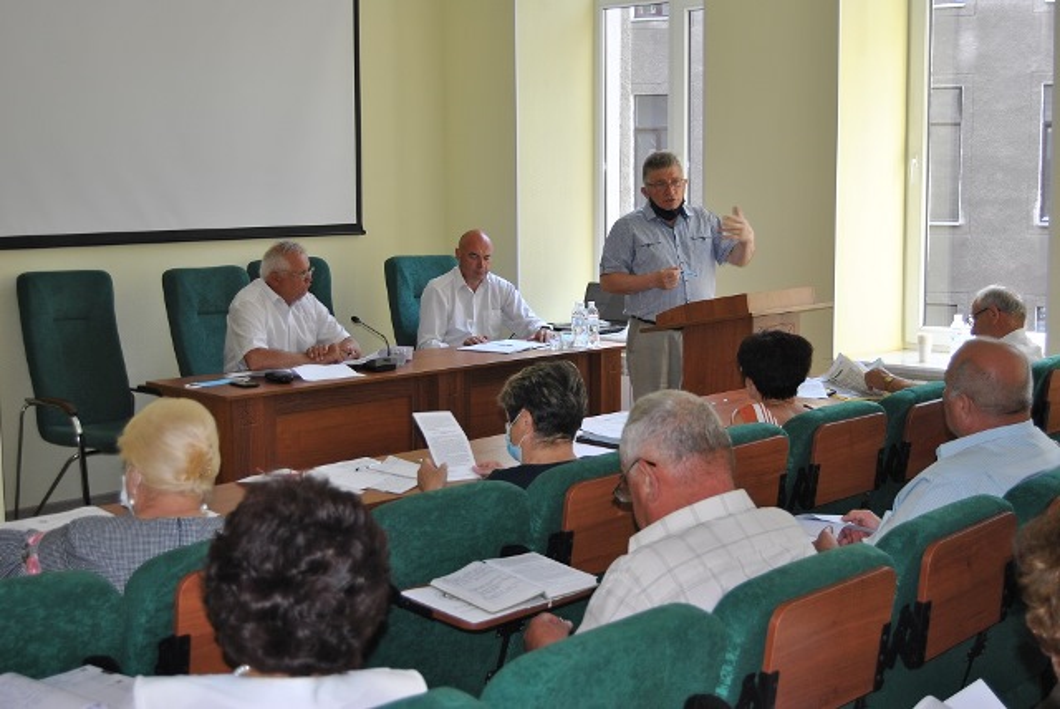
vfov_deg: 28.1
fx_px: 1415
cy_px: 354
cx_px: 530
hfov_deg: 41.1
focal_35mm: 48
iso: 200
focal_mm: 32
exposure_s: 1/60
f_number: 4.5
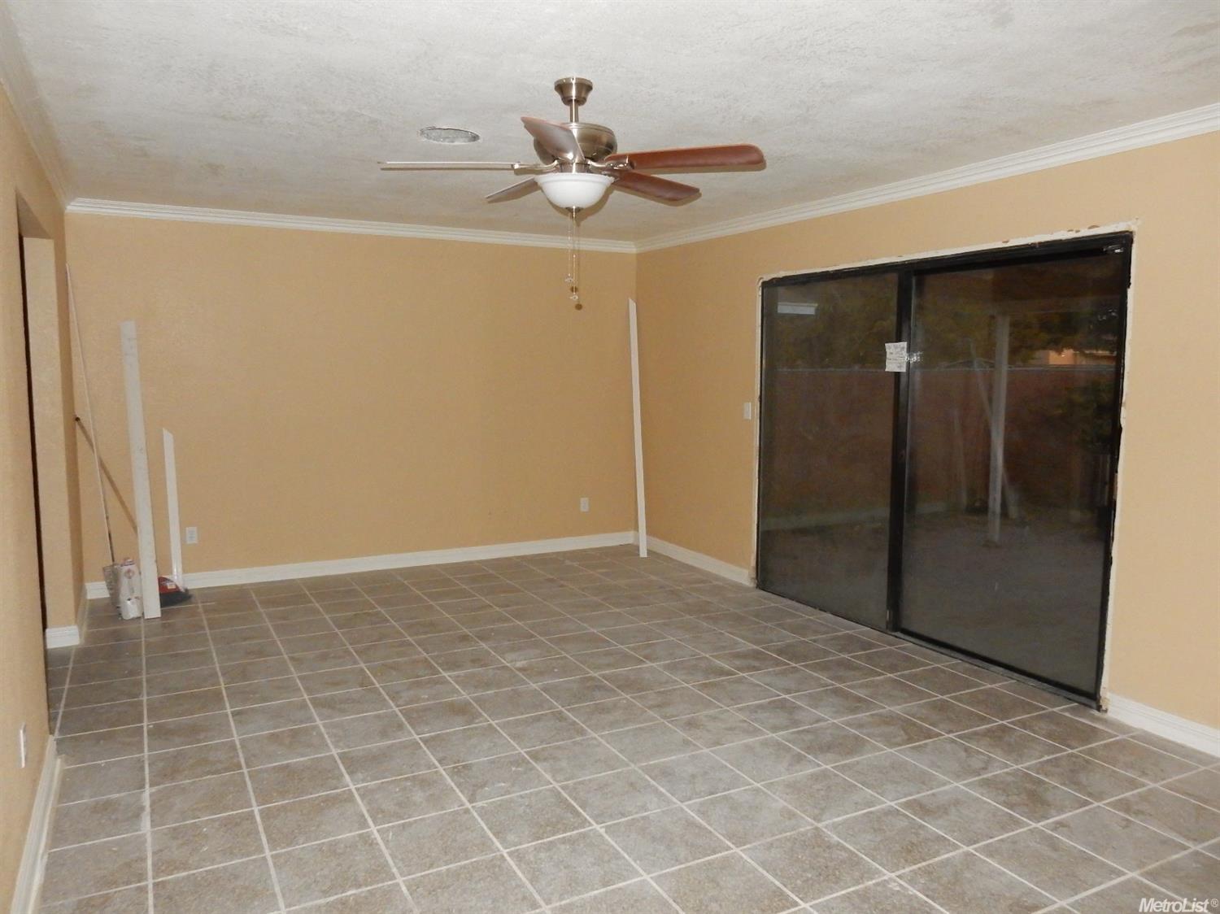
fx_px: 881
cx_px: 610
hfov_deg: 69.4
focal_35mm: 25
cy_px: 457
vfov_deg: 54.9
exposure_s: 1/30
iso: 800
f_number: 3.7
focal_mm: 4.5
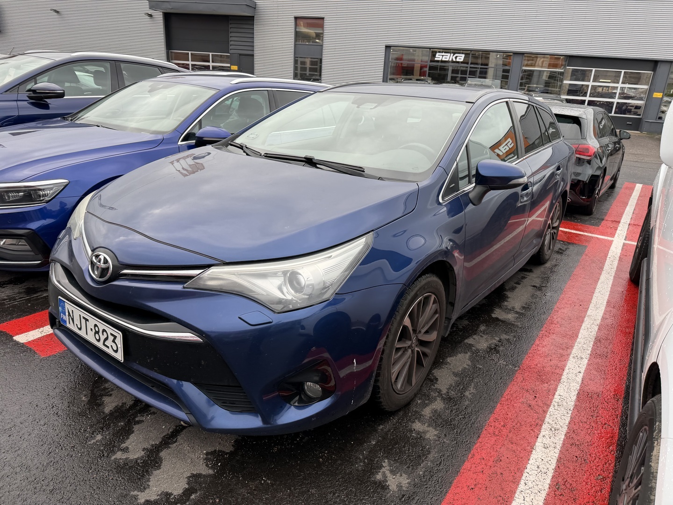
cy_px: 252
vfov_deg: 56.8
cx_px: 336
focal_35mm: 24
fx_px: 467
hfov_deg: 71.6
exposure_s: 1/660
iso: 80
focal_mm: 6.76
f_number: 1.78
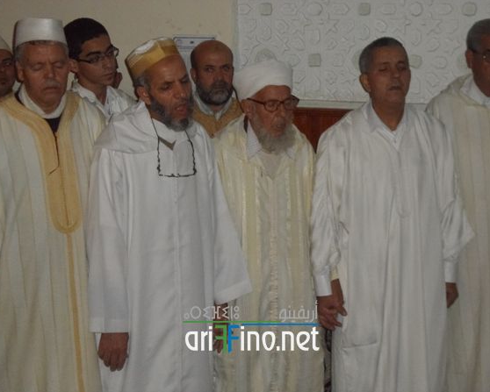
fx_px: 1248
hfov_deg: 22.2
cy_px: 196
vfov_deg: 17.9
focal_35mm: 86
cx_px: 253
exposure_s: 1/45
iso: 640
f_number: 4.4
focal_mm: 15.4
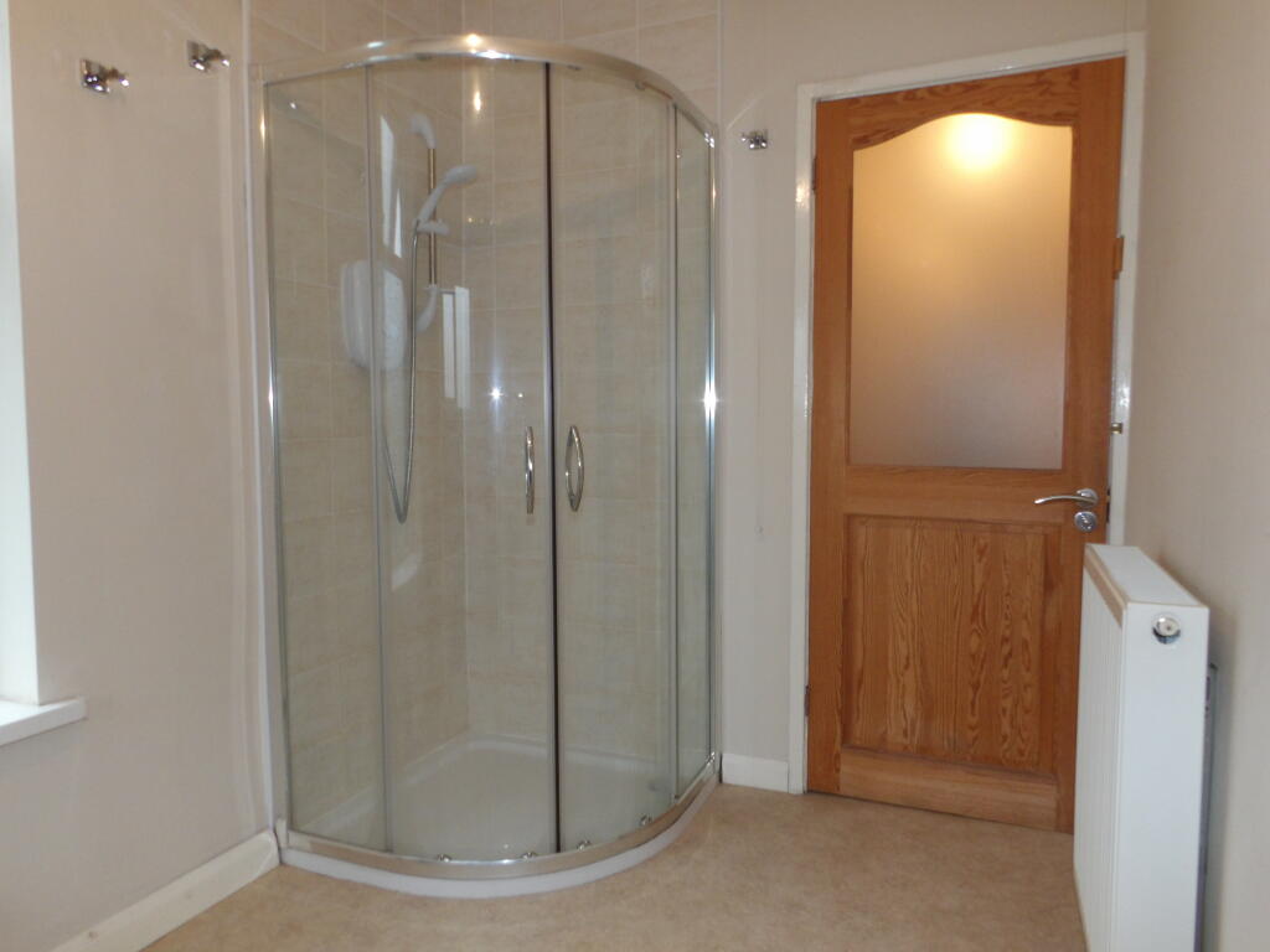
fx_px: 881
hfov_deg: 71.6
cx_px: 635
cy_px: 476
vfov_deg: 56.8
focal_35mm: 24
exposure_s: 1/15
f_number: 4.1
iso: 200
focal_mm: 4.3
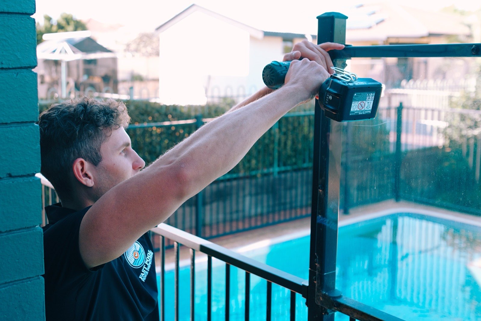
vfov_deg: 37.8
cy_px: 160
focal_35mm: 35
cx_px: 240
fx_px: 468
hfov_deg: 54.4
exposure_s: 1/250
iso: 200
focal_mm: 23
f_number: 2.8
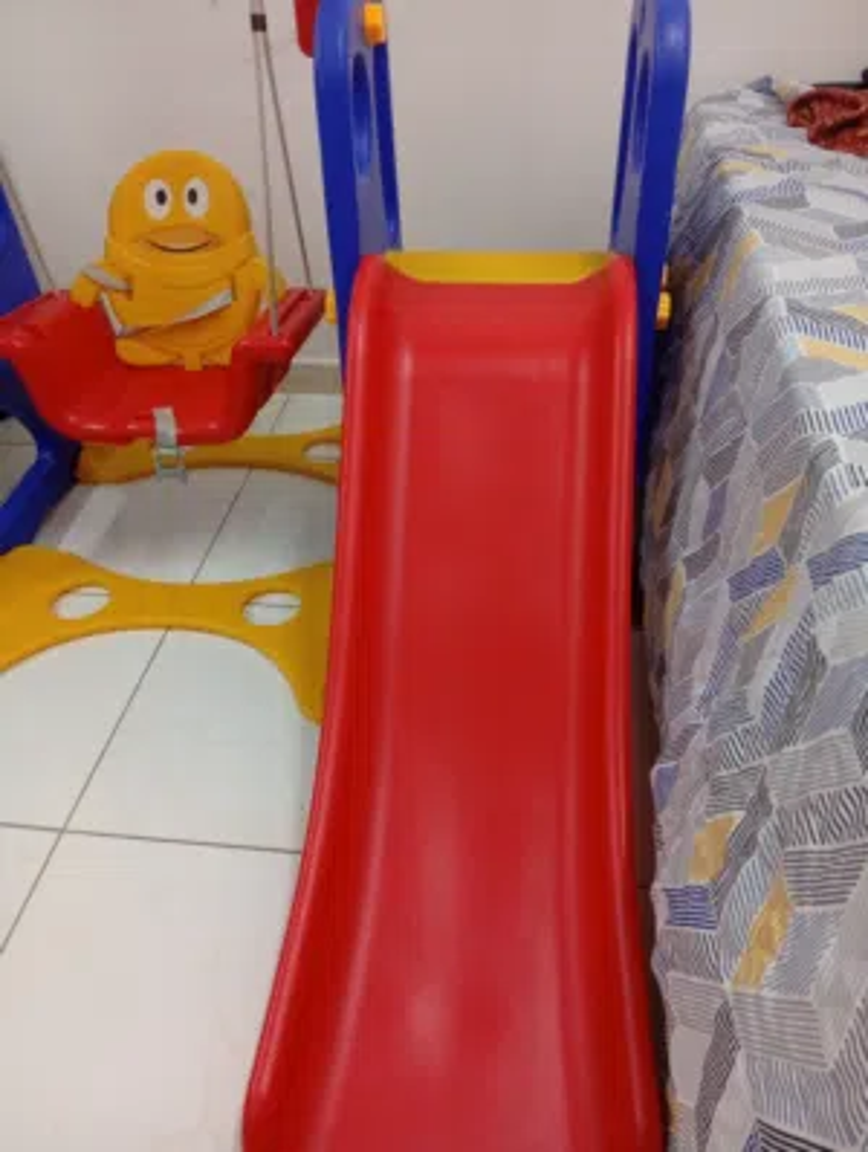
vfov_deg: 65.2
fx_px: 900
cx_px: 434
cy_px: 576
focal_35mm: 27
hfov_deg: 51.5
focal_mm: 3.98
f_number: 1.8
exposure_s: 1/20
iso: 598
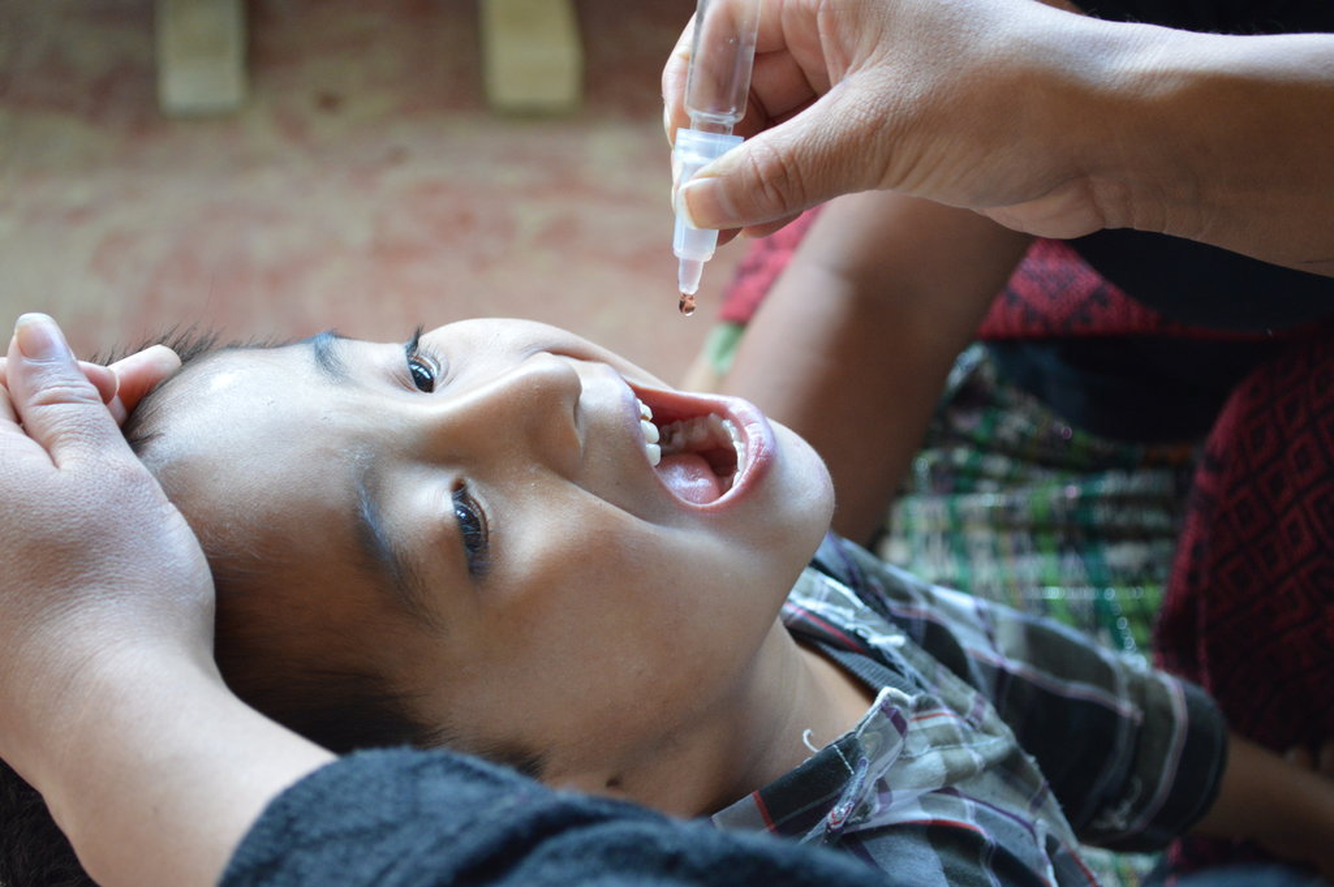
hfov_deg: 30.5
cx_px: 667
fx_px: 2444
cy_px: 444
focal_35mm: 66
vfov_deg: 20.6
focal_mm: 44
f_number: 5.3
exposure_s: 1/60
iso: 1250
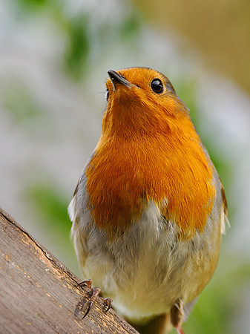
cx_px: 219
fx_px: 7724
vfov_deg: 2.5
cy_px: 167
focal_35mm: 801
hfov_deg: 1.9
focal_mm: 300
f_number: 4
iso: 1250
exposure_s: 1/800
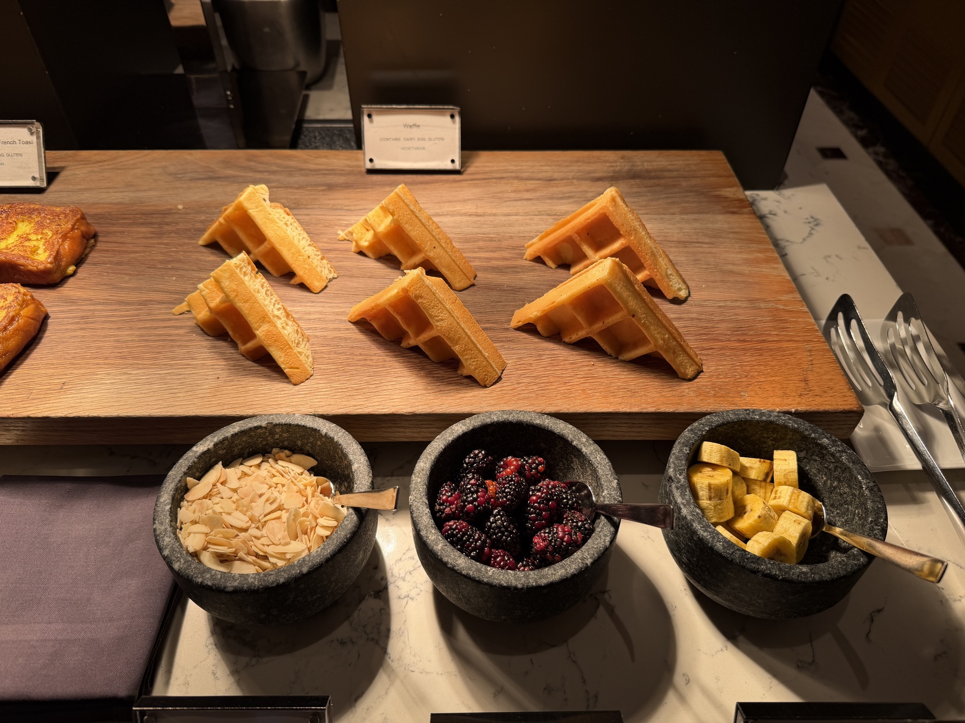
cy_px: 362
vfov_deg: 56.8
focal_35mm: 24
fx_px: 669
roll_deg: -0.2
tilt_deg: -44.9
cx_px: 482
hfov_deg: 71.6
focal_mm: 6.76
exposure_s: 1/139
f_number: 1.78
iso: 64
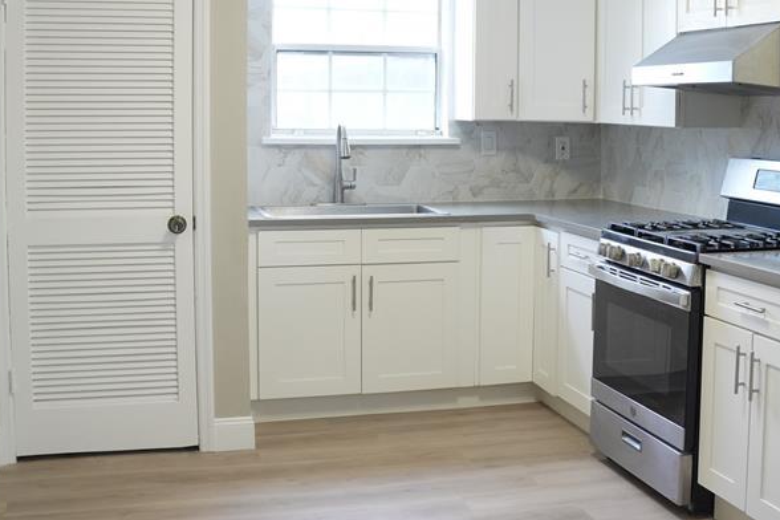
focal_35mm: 47
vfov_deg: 28.3
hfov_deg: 41.6
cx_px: 495
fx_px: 1018
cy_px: 145
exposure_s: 1/30
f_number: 4
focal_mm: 18
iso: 400
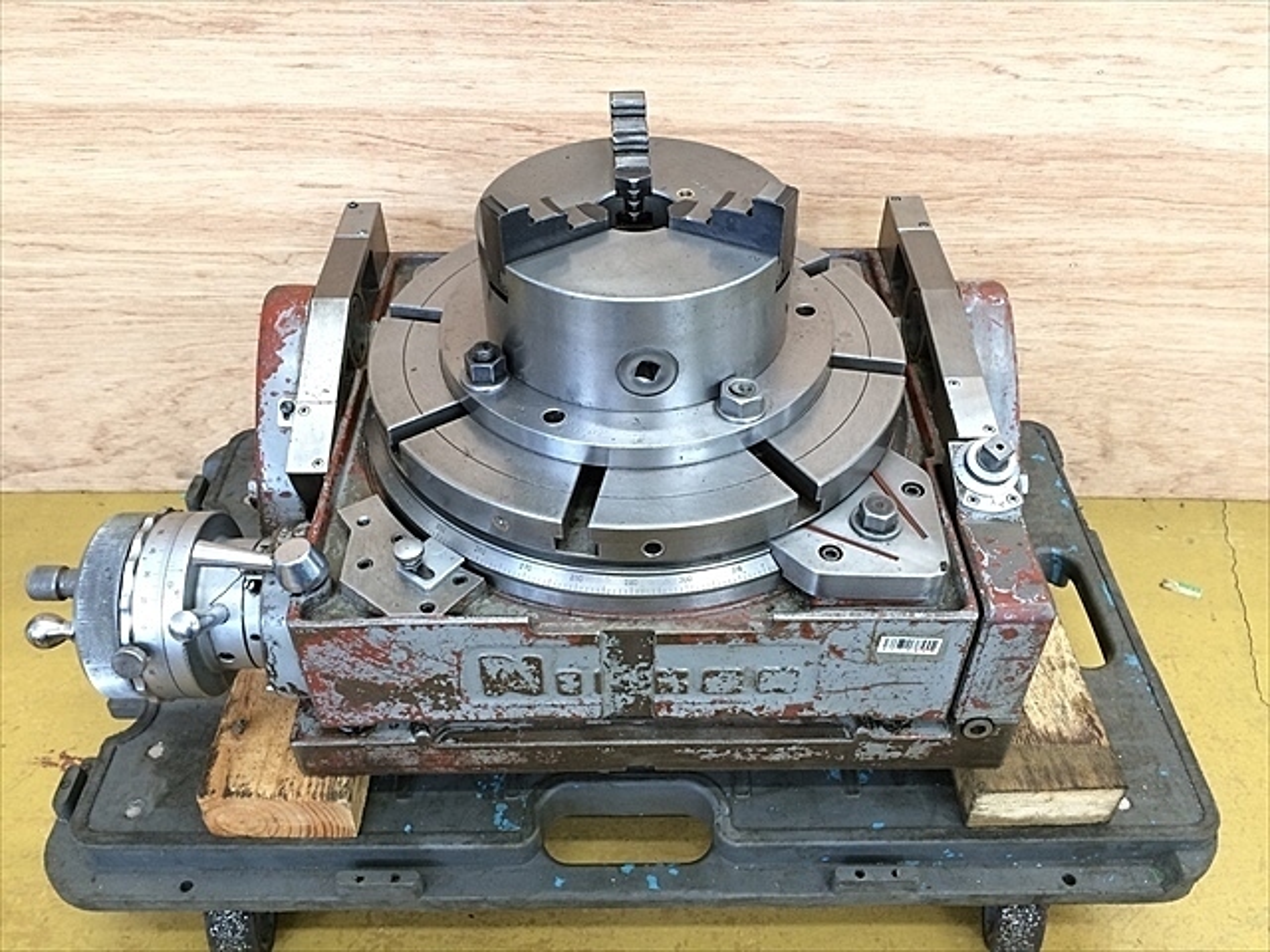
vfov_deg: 48.2
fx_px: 1064
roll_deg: +0.8
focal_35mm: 29
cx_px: 635
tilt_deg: -42.7
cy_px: 476
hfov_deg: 61.7
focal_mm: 4.15
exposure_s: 1/30
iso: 160
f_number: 2.2
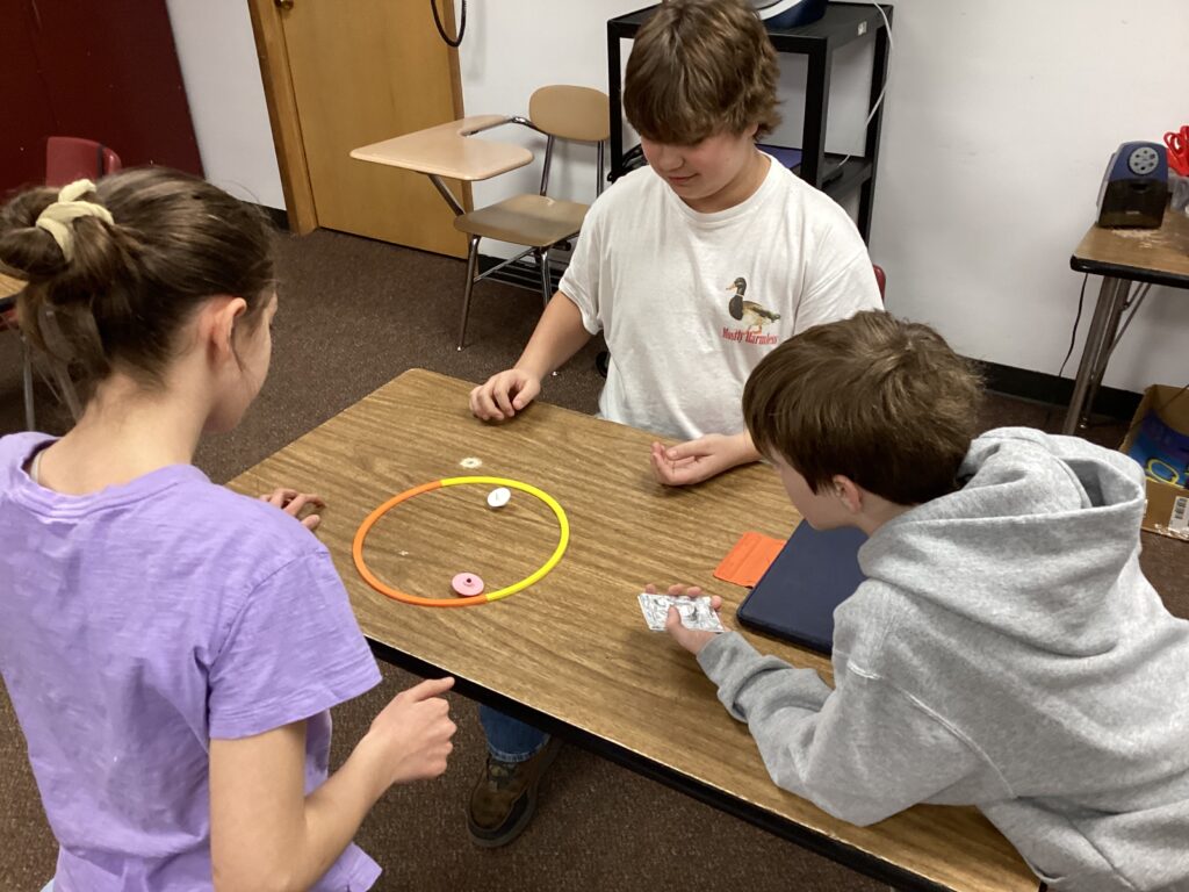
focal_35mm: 31
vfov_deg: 45.4
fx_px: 1065
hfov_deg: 58.4
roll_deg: +2.1
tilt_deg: -29.9
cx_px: 594
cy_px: 446
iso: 160
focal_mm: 3.3
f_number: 2.4
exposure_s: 1/60
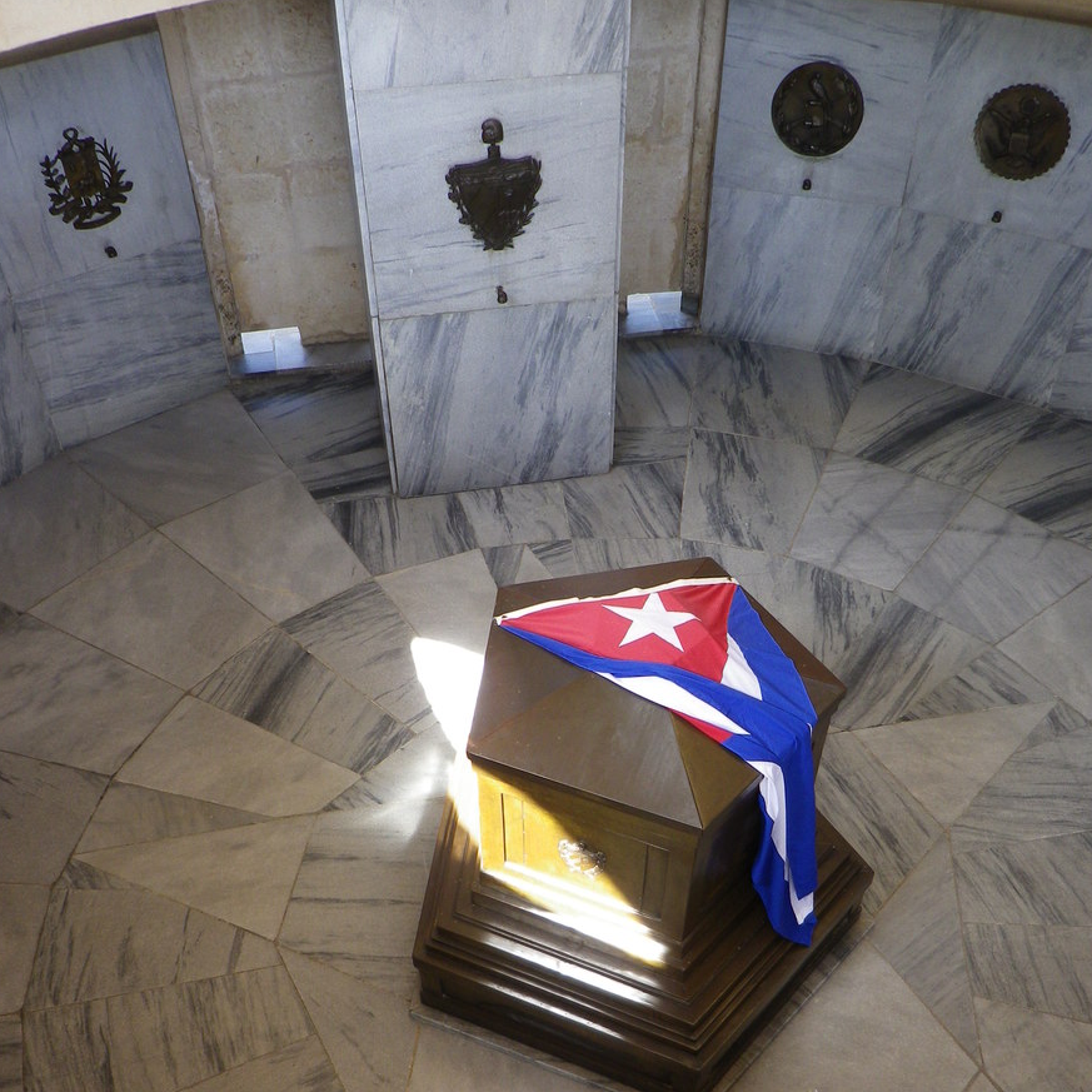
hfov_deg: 48.4
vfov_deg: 47.9
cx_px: 555
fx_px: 1213
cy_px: 703
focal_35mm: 34
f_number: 3.2
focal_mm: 5
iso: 80
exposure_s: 1/50
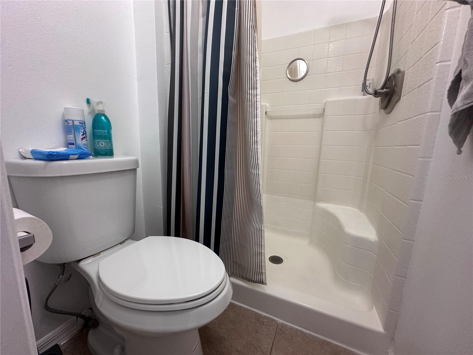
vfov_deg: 85.7
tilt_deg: -10.0
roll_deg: -1.3
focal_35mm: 14
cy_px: 178
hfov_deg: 102.1
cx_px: 236
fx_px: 191
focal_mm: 2.22
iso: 250
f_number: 2.2
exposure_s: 1/120
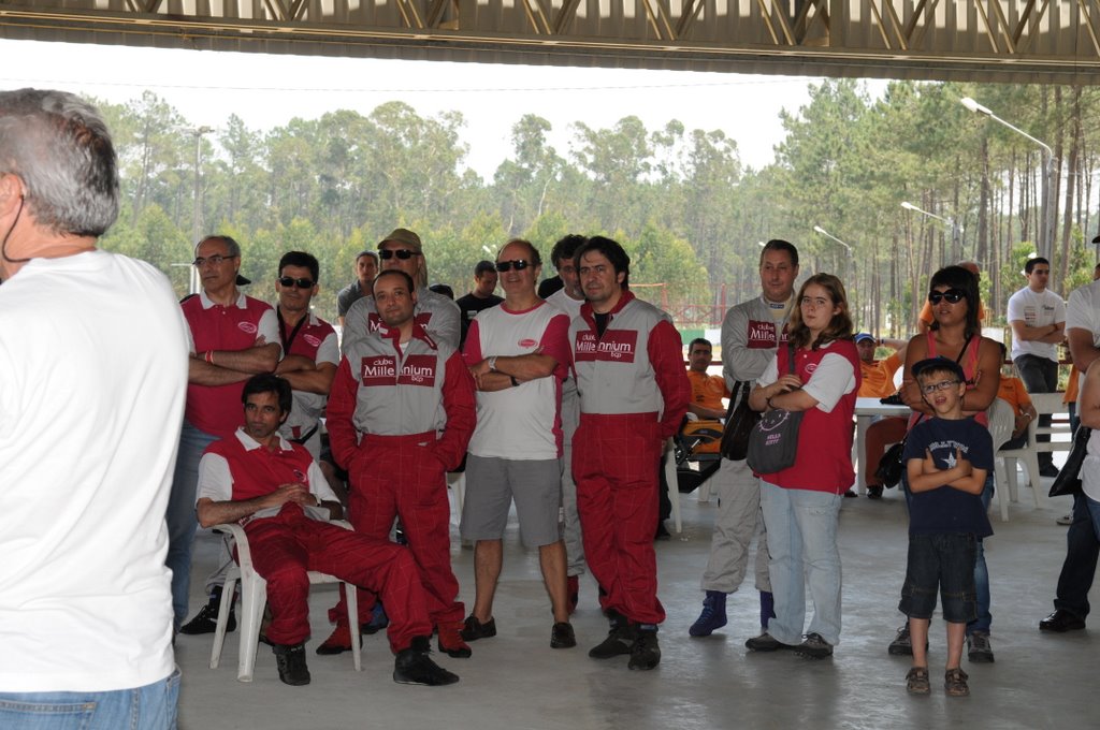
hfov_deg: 27.0
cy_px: 365
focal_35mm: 75
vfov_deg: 18.1
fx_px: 2289
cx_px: 550
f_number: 8
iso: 400
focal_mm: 50
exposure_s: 1/200
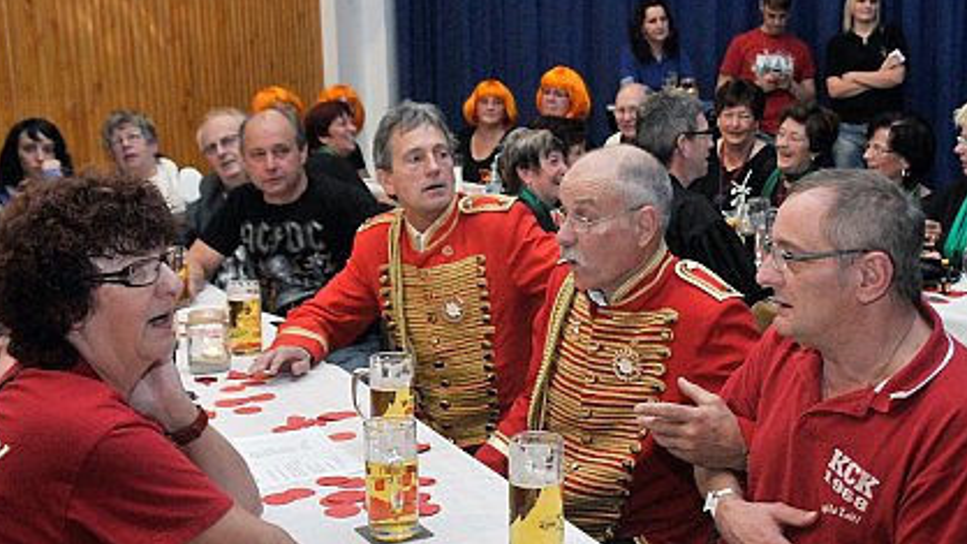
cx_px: 504
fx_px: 1282
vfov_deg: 23.9
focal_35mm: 50
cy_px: 347
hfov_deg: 41.3
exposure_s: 1/60
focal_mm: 26
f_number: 5
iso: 2000
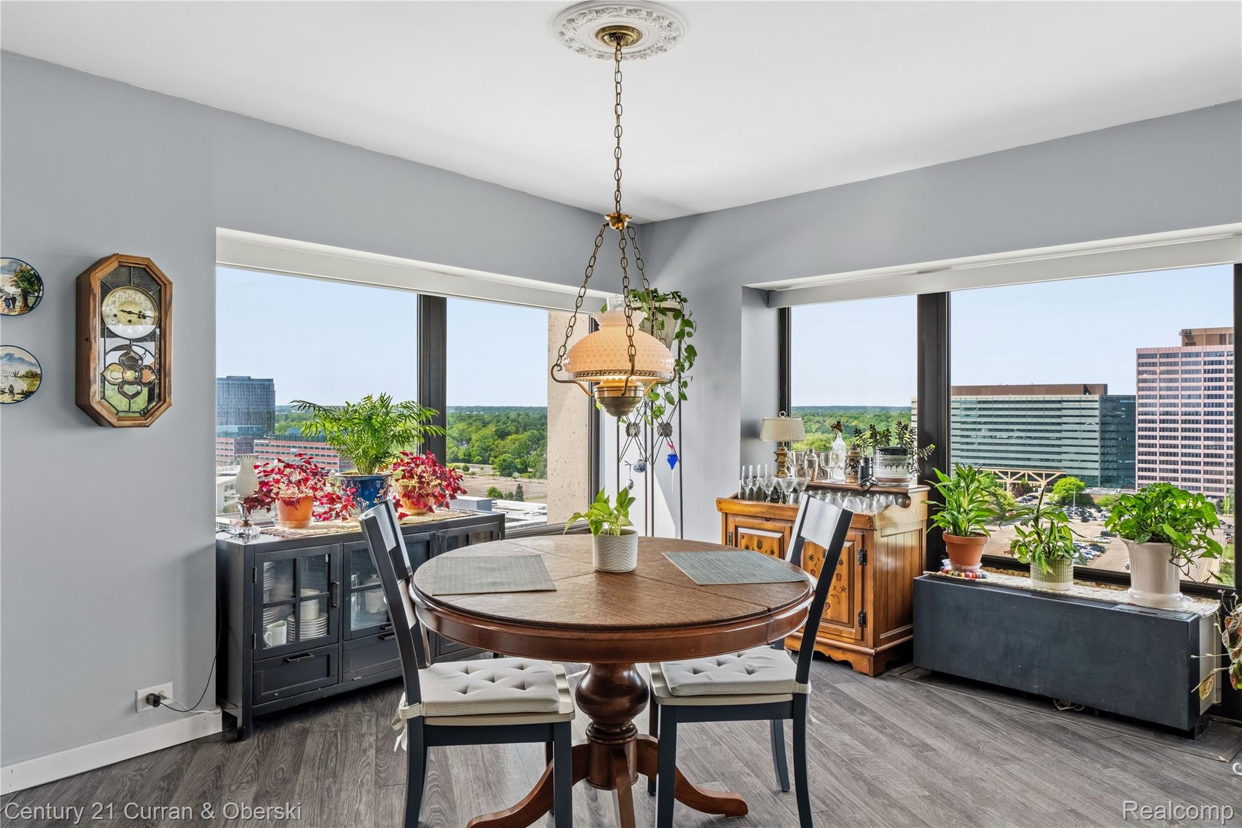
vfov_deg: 55.1
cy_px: 414
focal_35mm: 23
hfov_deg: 76.1
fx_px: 793
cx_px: 621
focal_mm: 15.6
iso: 500
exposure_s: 1/4
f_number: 8
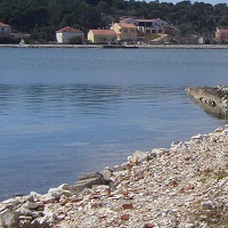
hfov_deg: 17.0
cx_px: 247
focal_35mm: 99
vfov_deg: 17.4
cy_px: 32
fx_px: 738
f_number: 5.6
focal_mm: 5.8
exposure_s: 1/640
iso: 80
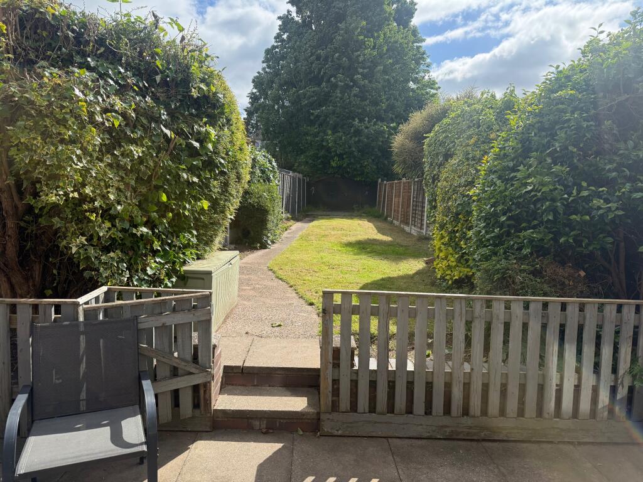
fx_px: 446
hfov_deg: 71.6
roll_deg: -2.1
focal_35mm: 24
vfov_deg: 56.8
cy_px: 241
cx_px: 322
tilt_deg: -6.0
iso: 100
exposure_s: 1/3953
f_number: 1.78
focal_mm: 6.76
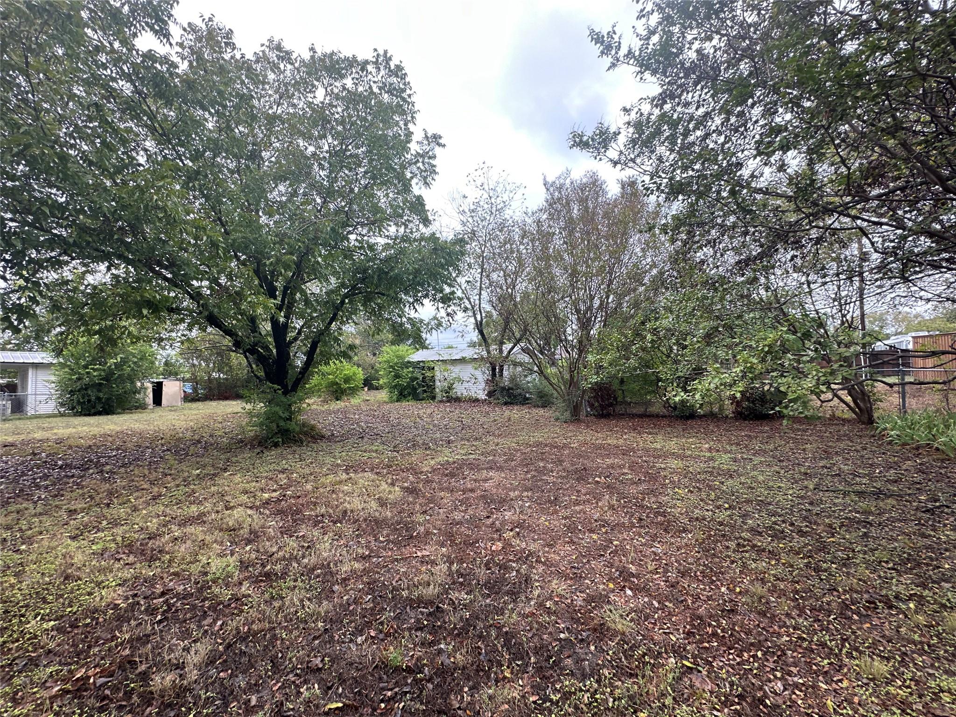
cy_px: 358
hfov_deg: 102.1
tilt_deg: +0.0
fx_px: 387
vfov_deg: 85.7
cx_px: 478
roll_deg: +1.0
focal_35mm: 14
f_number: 2.2
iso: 40
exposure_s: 1/148
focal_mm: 2.22
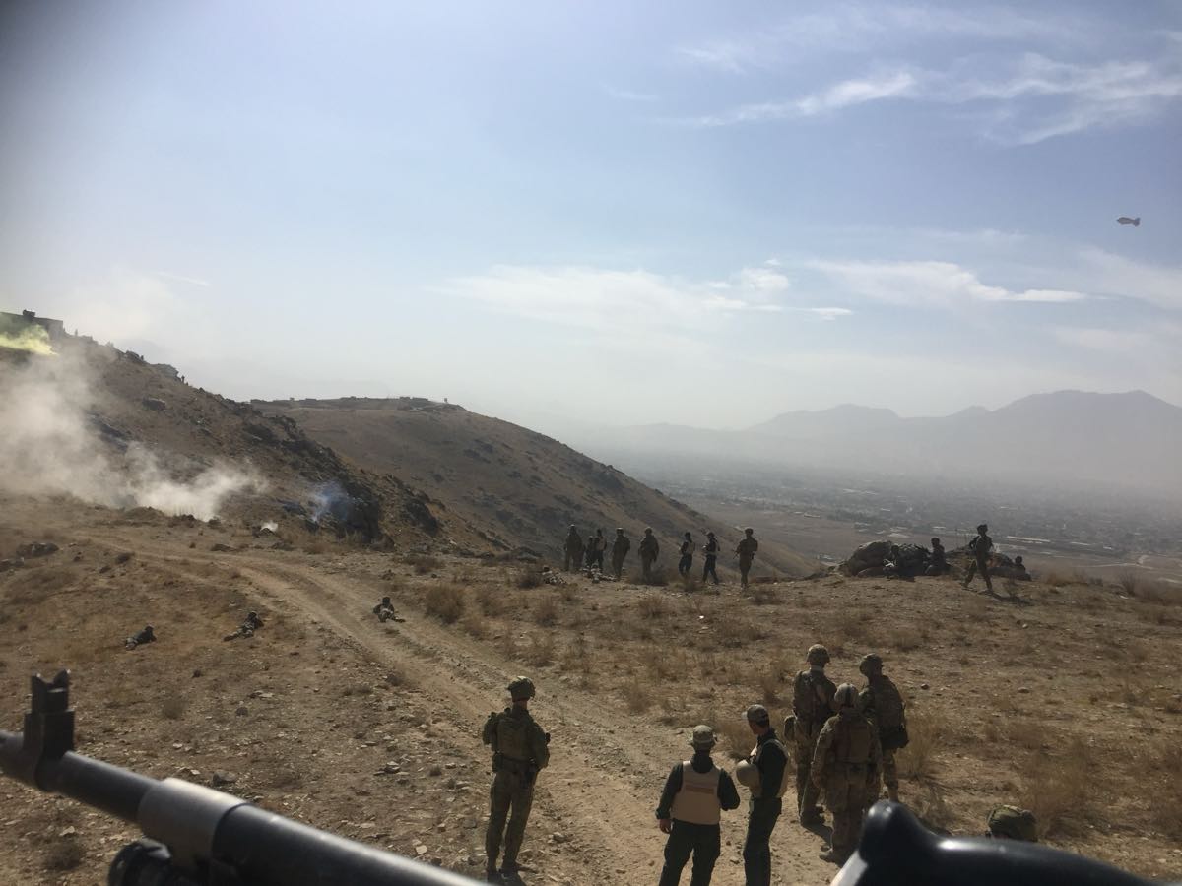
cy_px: 443
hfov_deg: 61.7
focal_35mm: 29
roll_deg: -6.3
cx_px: 591
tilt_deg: -1.3
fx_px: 990
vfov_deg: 48.2
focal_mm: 4.15
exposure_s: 1/4950
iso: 32
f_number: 2.2
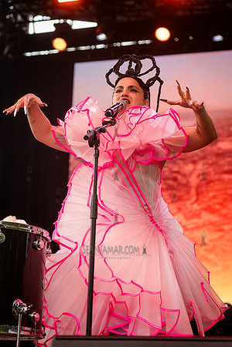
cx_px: 116
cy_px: 174
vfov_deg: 25.4
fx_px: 773
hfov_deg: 17.1
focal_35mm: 80
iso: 1000
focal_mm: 80
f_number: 4
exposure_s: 1/320
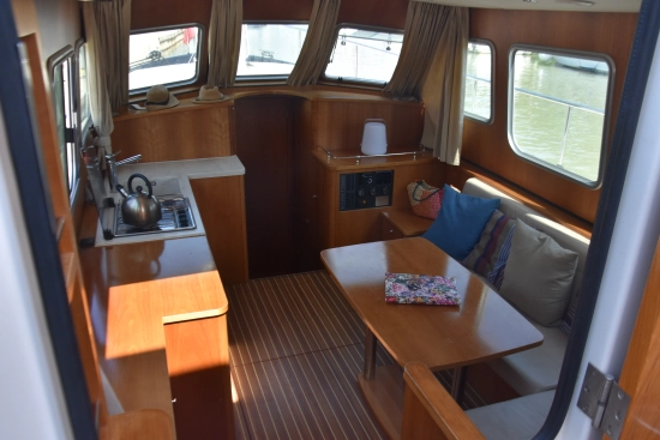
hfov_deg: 59.5
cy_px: 220
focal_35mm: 32
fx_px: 578
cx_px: 330
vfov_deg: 41.7
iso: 800
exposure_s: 1/500
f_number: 8
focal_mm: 21
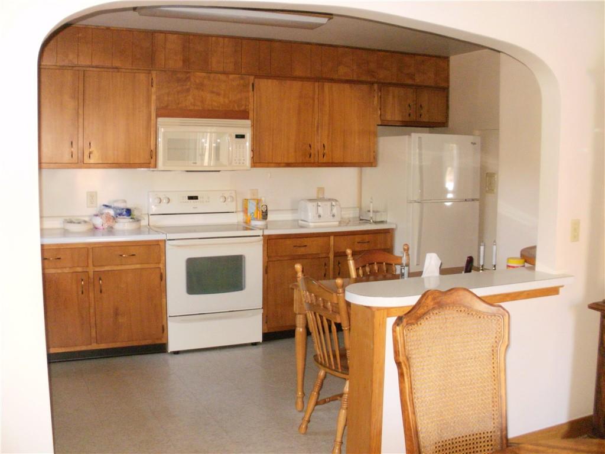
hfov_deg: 51.4
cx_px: 302
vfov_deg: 39.7
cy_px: 227
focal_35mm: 36
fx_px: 629
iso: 400
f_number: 3.5
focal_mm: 6.3
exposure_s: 1/30
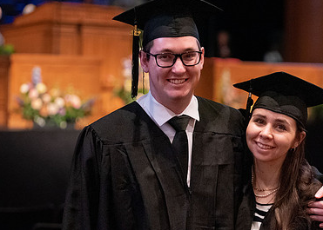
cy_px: 134
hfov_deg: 13.2
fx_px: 1394
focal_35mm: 152
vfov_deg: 9.5
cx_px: 248
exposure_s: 1/160
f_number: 2.8
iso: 10000
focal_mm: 90
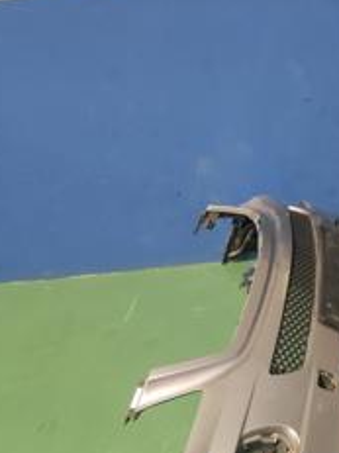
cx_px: 245
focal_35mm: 52
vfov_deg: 36.2
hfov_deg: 27.7
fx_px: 680
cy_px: 326
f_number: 1.79
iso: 2316
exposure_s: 1/20
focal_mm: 4.7
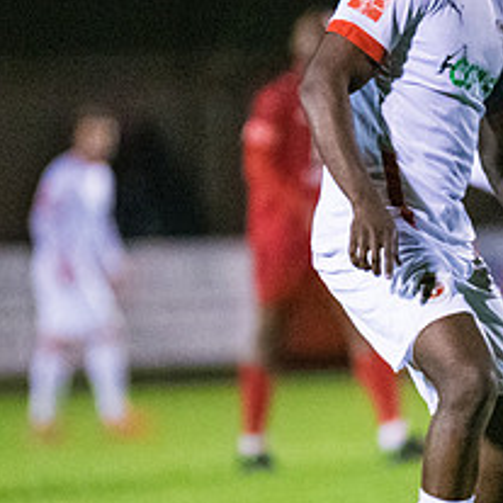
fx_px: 13678
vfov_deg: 2.1
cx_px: 410
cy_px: 233
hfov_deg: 2.1
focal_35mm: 832
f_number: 2.8
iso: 10000
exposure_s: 1/1250
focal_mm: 300
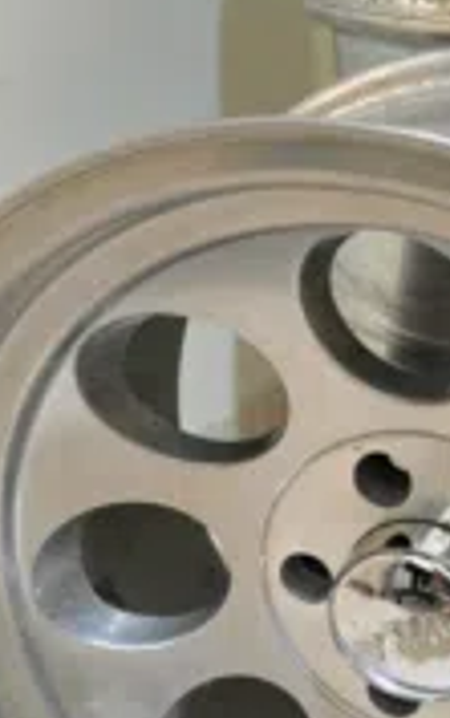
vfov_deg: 36.5
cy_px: 475
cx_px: 426
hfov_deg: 22.9
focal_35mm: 55
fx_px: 1077
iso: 1600
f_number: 1.7
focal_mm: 6.3
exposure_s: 1/33.4
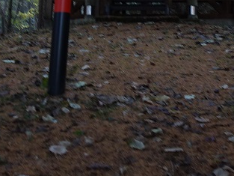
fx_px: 473
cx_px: 150
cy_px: -70
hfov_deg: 27.6
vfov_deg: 19.0
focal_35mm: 70
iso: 80
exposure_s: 1/30
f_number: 3.5
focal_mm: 4.1
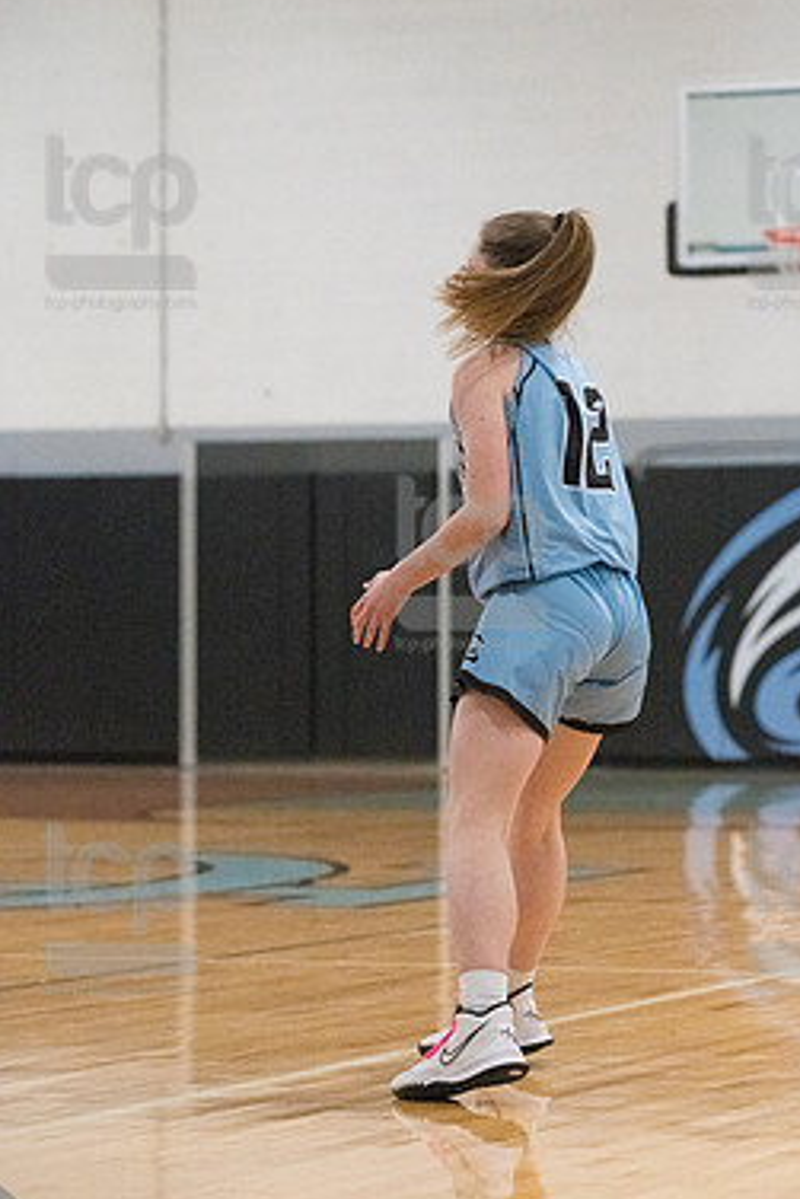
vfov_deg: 14.1
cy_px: 564
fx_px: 4862
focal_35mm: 146
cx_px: 472
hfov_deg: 9.4
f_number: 4.5
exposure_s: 1/1000
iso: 10000
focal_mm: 122
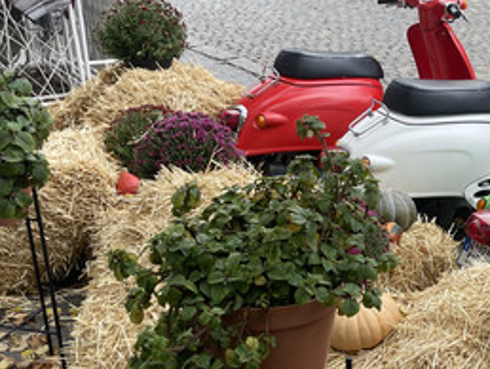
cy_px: 287
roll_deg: +0.3
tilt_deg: -25.8
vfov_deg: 23.4
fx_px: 878
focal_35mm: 62
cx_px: 429
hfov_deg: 30.0
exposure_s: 1/121
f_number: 1.6
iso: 40
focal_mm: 5.1
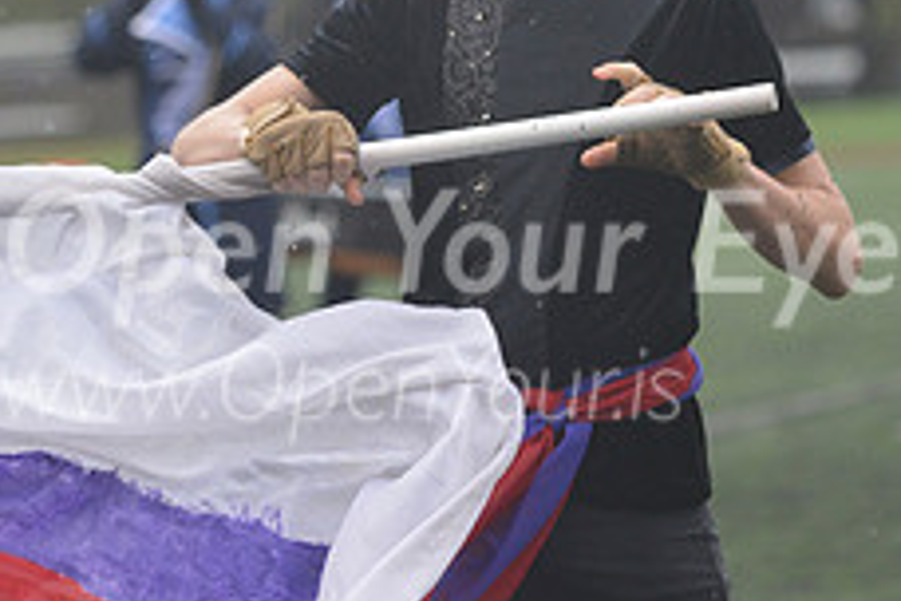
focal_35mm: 260
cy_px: -22
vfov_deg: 5.3
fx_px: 6507
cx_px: 506
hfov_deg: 7.9
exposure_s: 1/2000
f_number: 2.8
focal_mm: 102
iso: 1250
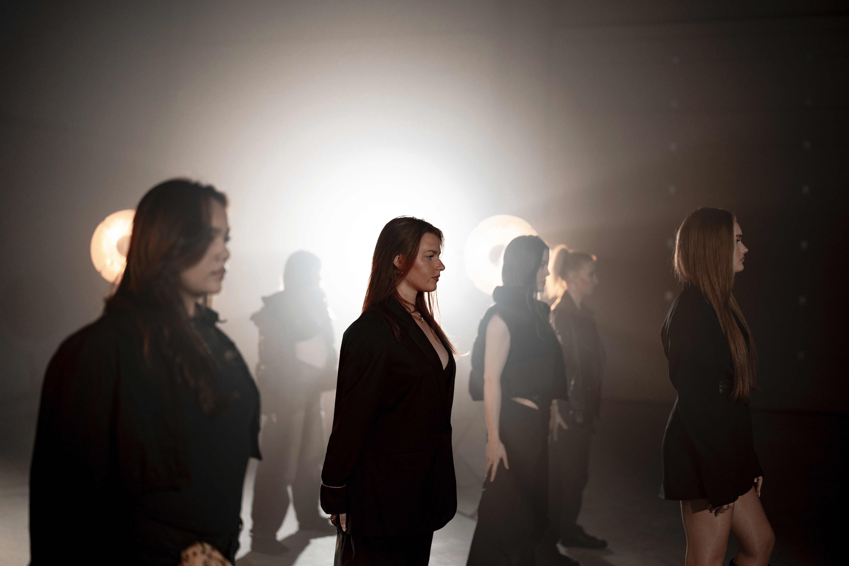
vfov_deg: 27.0
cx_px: 424
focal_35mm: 50
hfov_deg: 39.6
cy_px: 283
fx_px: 1179
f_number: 1.4
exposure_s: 1/320
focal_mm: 50
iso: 400
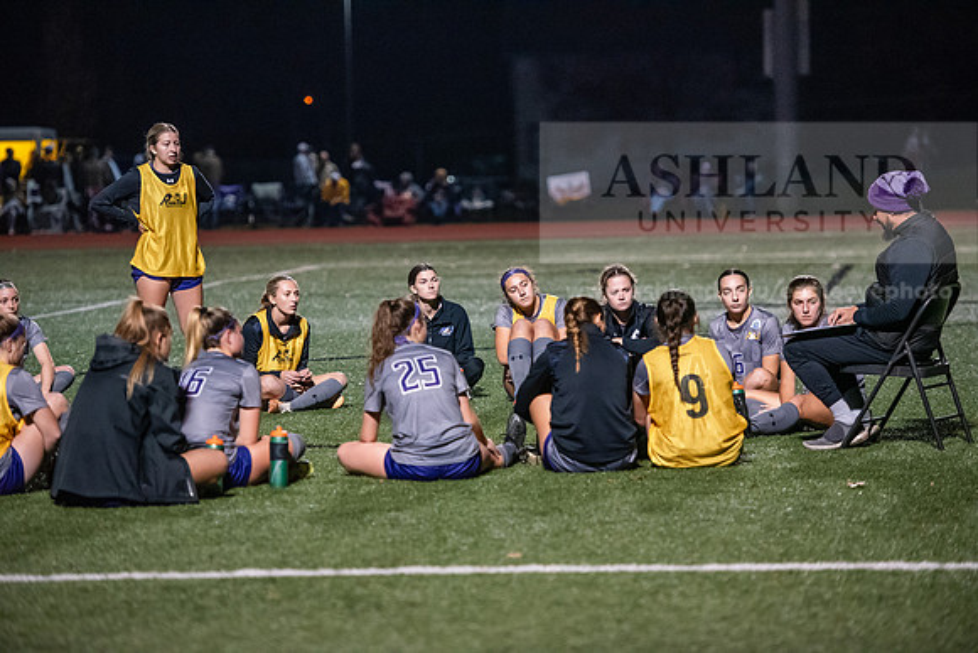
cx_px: 489
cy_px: 326
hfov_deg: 13.7
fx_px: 4076
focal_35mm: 150
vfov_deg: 9.2
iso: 8000
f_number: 2.8
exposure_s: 1/1000
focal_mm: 150
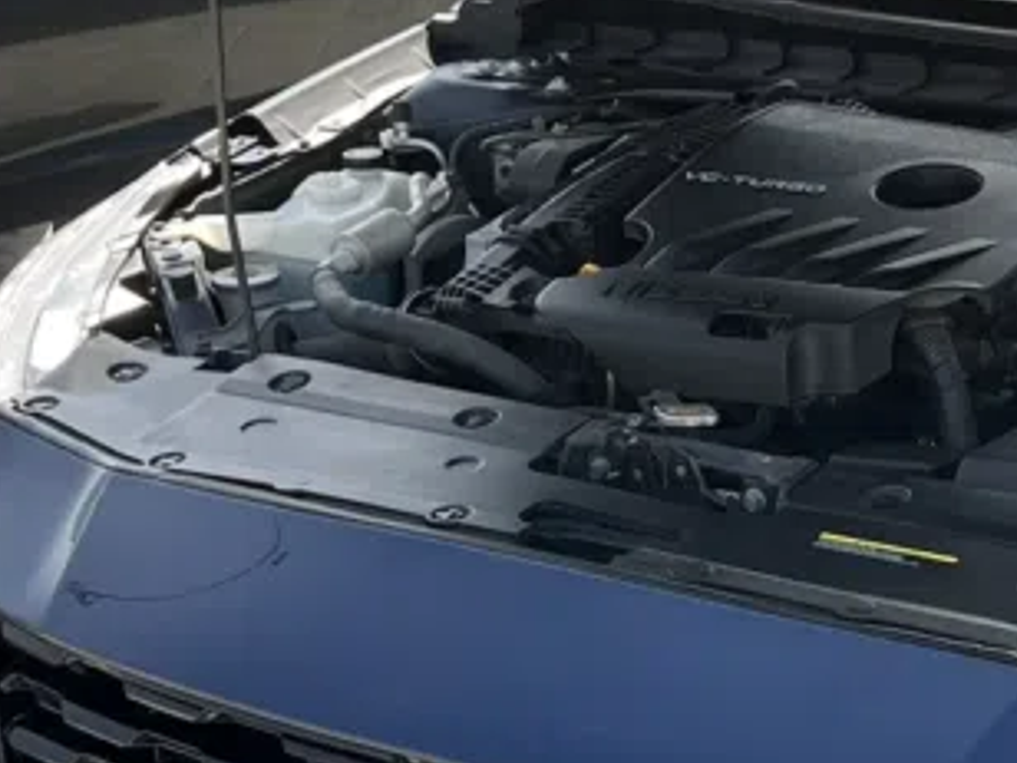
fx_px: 1586
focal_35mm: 54
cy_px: 621
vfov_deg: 26.5
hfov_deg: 33.4
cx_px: 938
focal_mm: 5.1
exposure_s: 1/816
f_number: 1.6
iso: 50
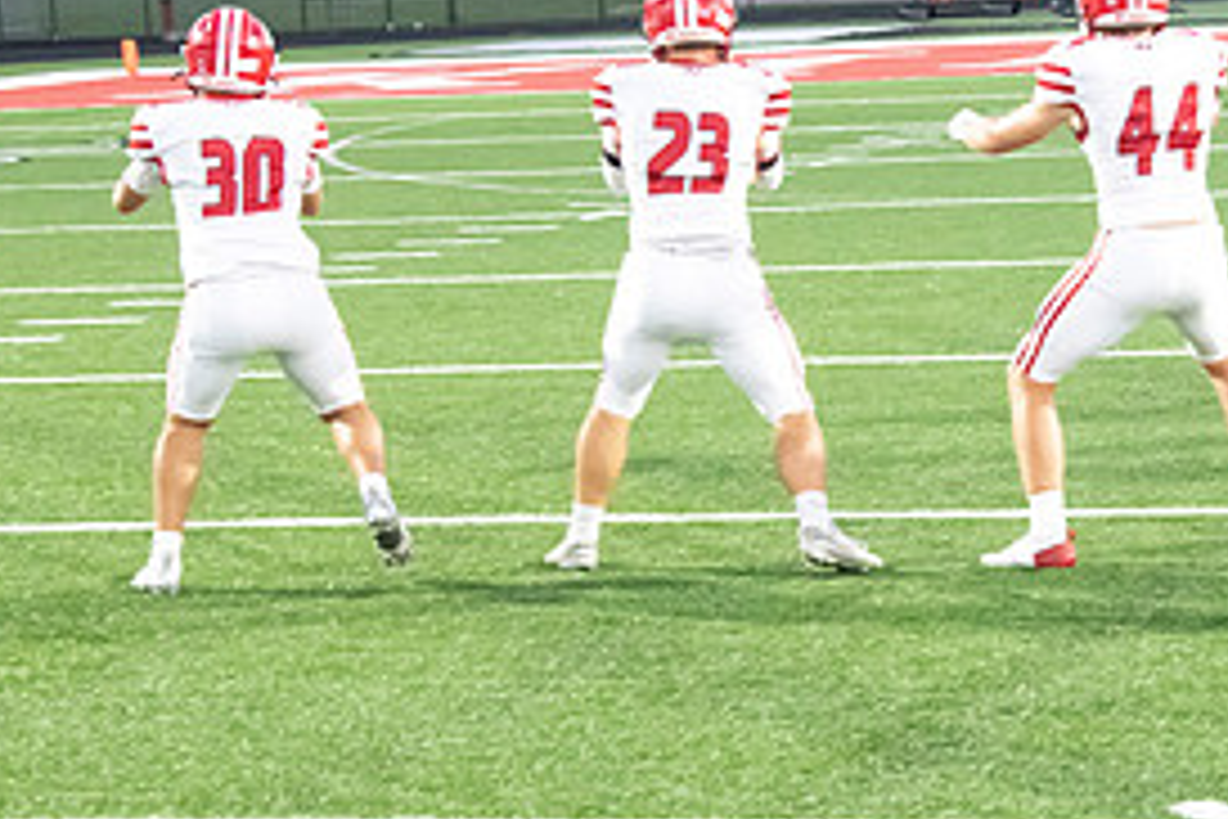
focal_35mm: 138
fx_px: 4707
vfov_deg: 9.9
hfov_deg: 14.8
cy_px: 376
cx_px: 1021
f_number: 7.1
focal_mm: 65
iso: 10000
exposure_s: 1/200
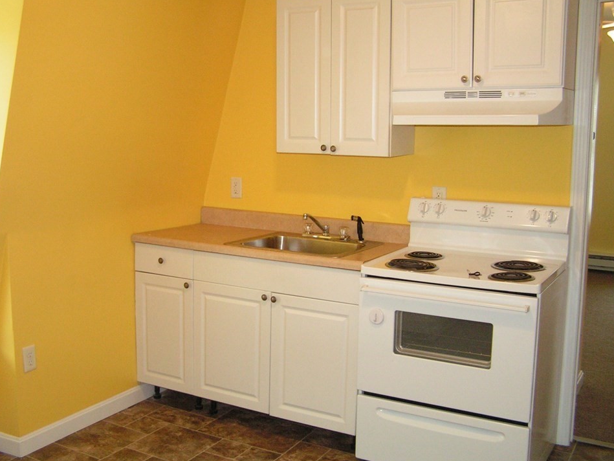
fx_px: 727
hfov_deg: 45.8
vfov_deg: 35.1
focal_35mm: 41
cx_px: 292
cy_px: 222
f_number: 2.8
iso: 200
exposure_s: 1/40
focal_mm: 6.3
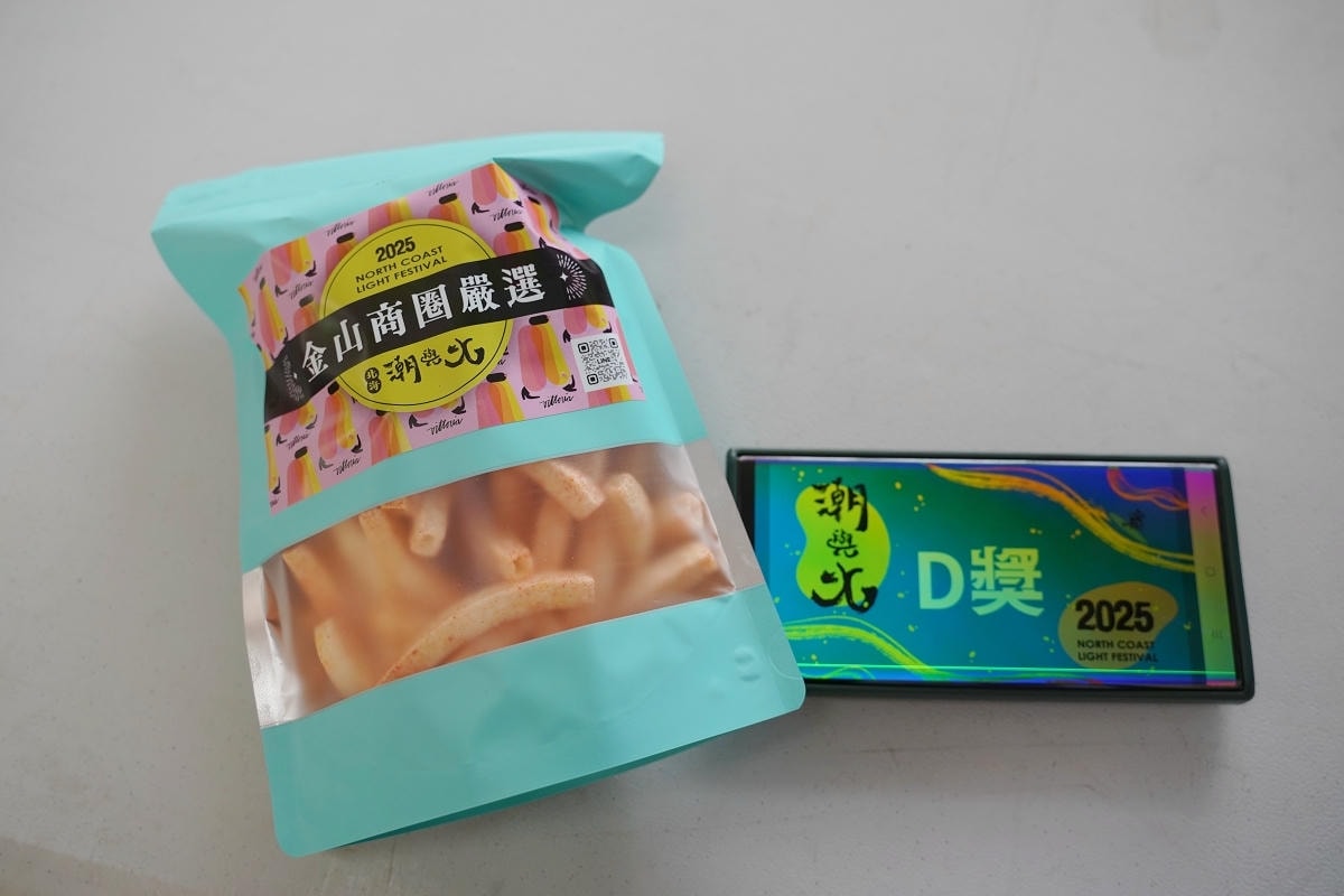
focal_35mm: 35
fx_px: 1307
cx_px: 672
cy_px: 448
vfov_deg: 37.9
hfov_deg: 54.4
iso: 800
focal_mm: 35
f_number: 4
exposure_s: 1/60
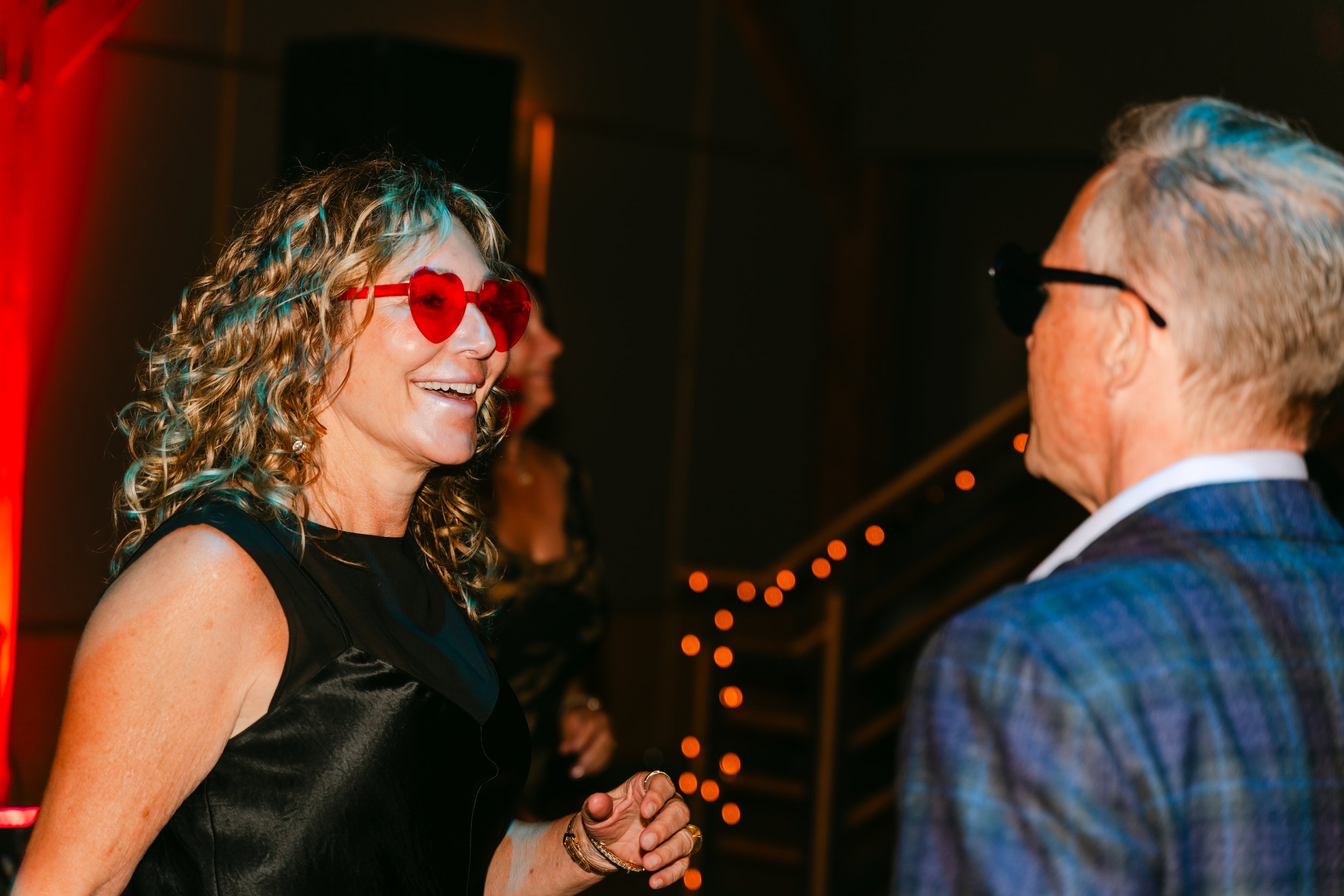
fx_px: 2800
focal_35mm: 75
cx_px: 672
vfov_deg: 18.2
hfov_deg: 27.0
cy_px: 448
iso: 250
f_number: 3.5
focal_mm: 75
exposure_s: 1/125
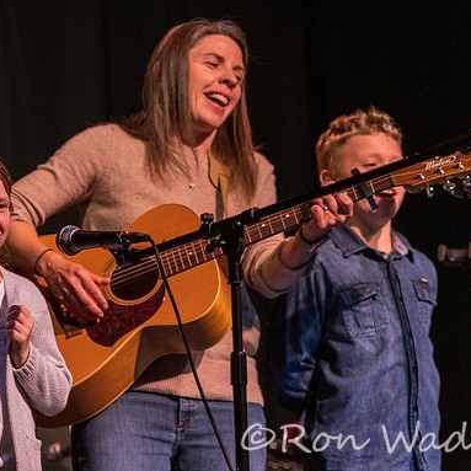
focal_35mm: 222
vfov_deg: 7.9
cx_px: 83
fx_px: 3417
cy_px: 270
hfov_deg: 7.9
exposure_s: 1/200
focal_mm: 139
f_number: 4
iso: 5000
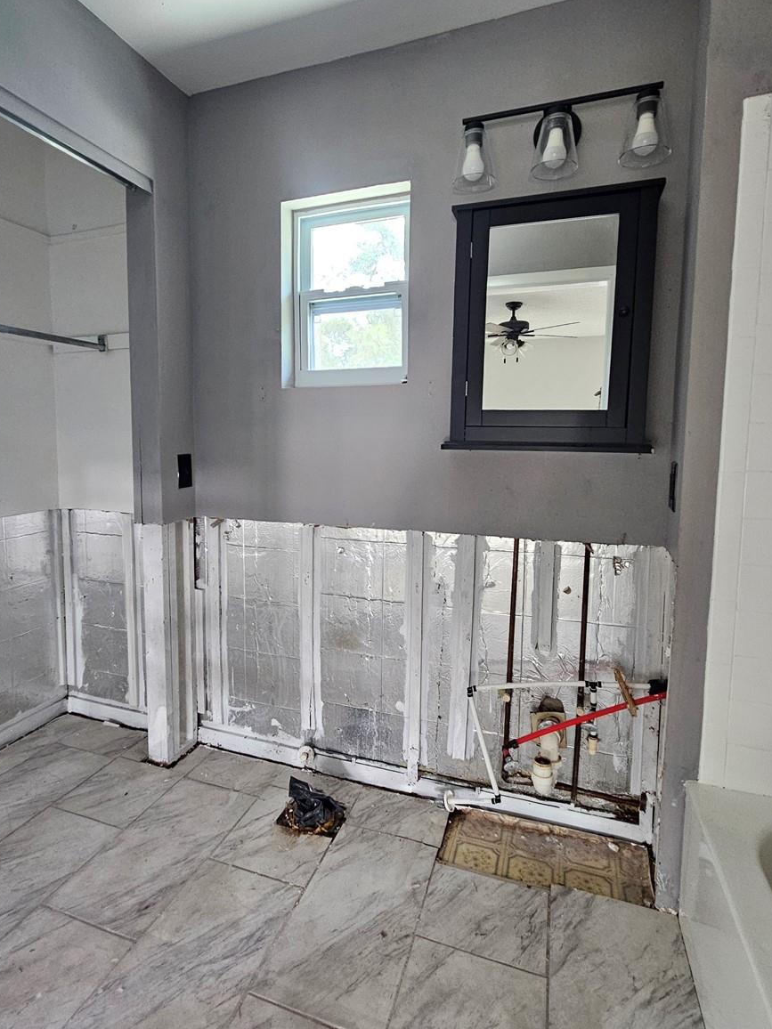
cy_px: 502
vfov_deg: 87.7
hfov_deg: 71.2
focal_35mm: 18
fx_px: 535
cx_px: 329
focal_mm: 2.2
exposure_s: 1/40
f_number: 2.2
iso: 320
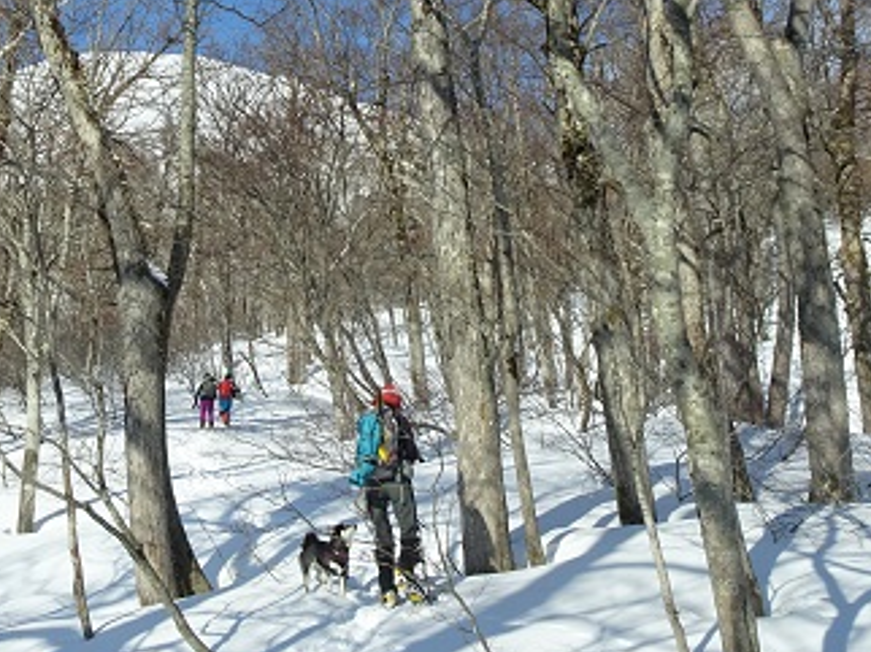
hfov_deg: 37.8
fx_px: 1232
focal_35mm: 49
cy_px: 99
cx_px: 196
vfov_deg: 28.8
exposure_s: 1/1000
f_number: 3.5
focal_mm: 4.1
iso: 80
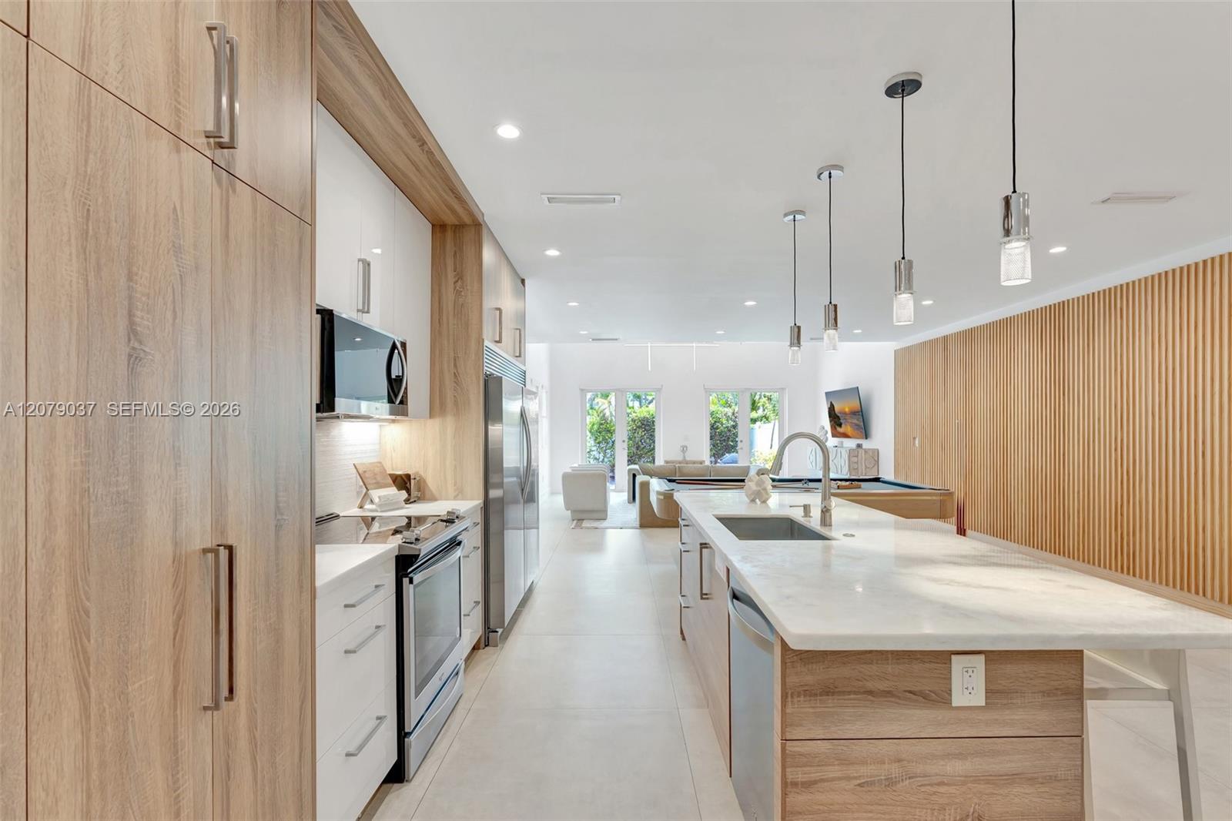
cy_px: 410
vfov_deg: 71.1
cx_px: 616
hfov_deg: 94.0
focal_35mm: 17
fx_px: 575
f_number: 8
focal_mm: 16.8
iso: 400
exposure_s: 1/5
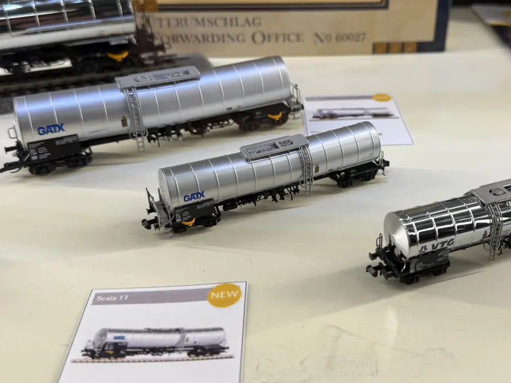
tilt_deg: -31.1
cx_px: 322
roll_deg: -1.5
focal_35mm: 40
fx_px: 590
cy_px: 161
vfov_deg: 35.9
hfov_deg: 46.3
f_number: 1.78
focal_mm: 6.76
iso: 64
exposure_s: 1/155
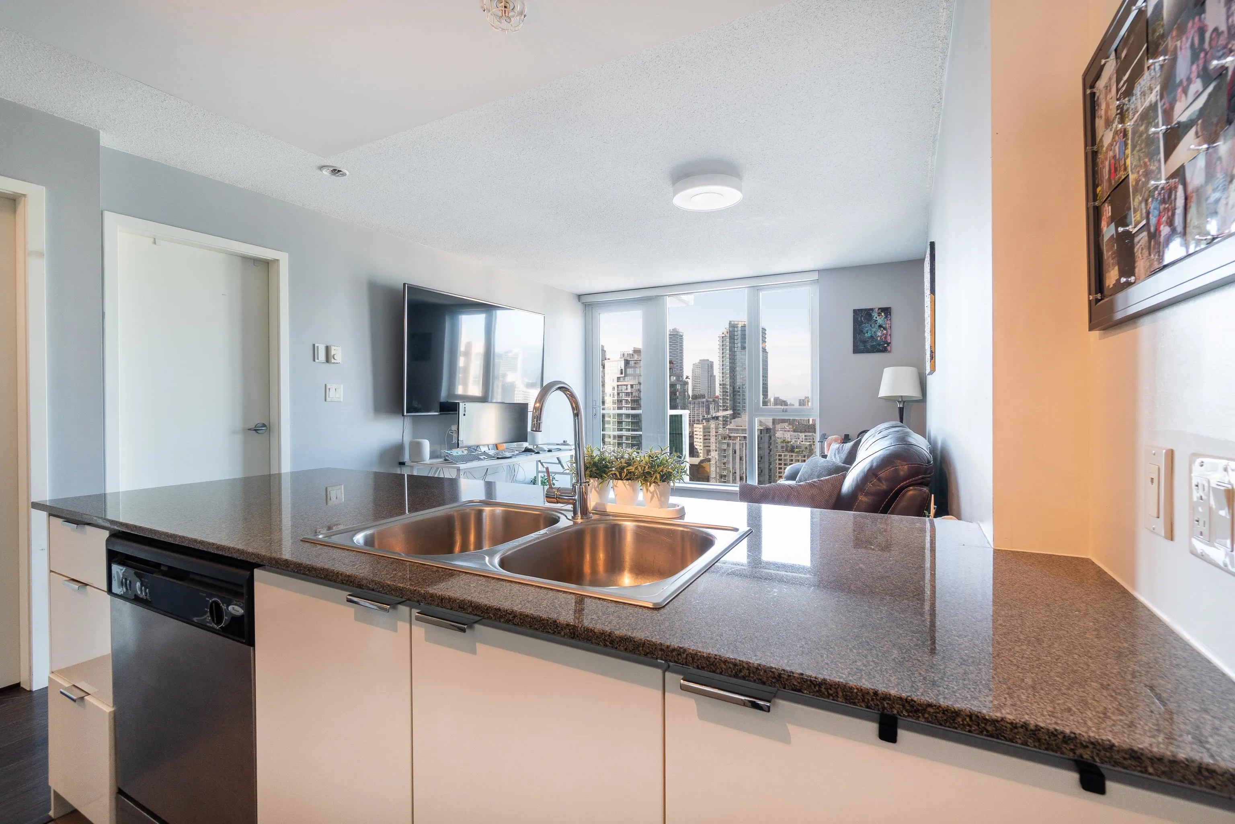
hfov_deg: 100.4
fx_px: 515
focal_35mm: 15
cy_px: 412
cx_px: 618
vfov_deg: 77.3
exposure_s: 1/4
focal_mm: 10
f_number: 8
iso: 200
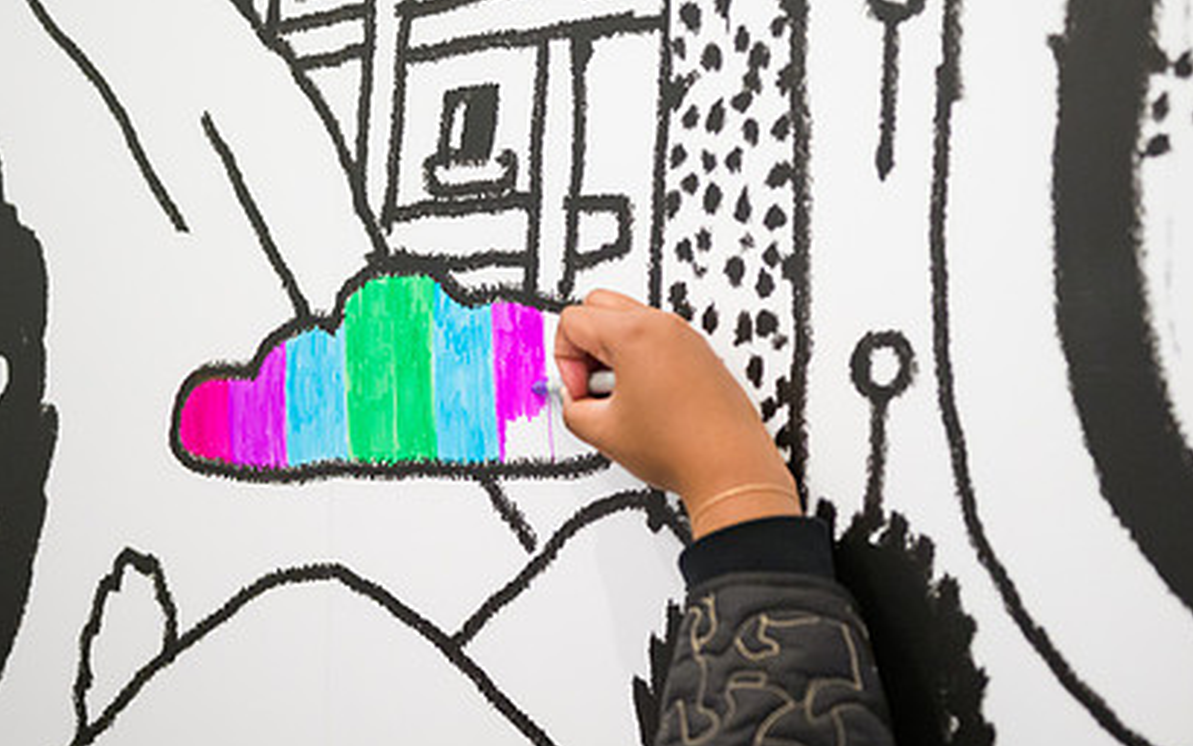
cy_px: 460
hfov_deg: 31.4
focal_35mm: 65
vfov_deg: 20.0
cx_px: 720
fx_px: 2114
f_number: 3.2
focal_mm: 45
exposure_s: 1/200
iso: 3200
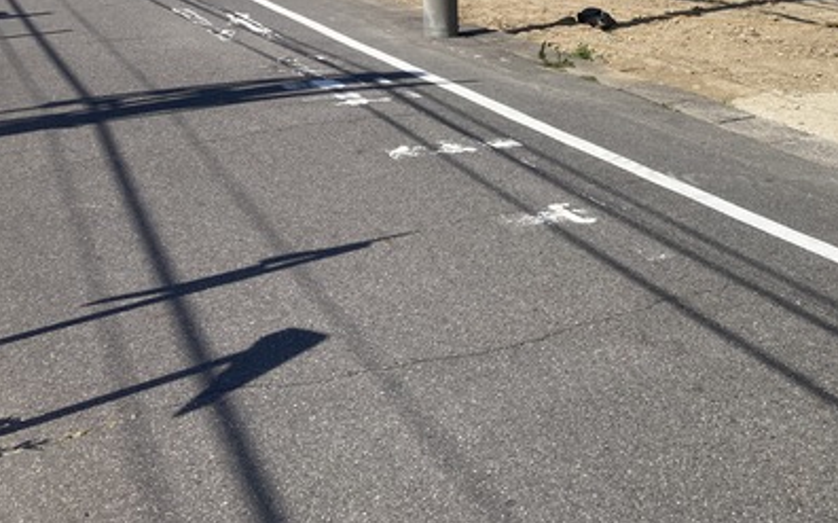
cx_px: 631
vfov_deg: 26.0
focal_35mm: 48
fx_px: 1096
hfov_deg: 40.6
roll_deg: -0.8
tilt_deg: -10.4
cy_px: 57
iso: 20
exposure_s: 1/3247
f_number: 1.8
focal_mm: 3.99
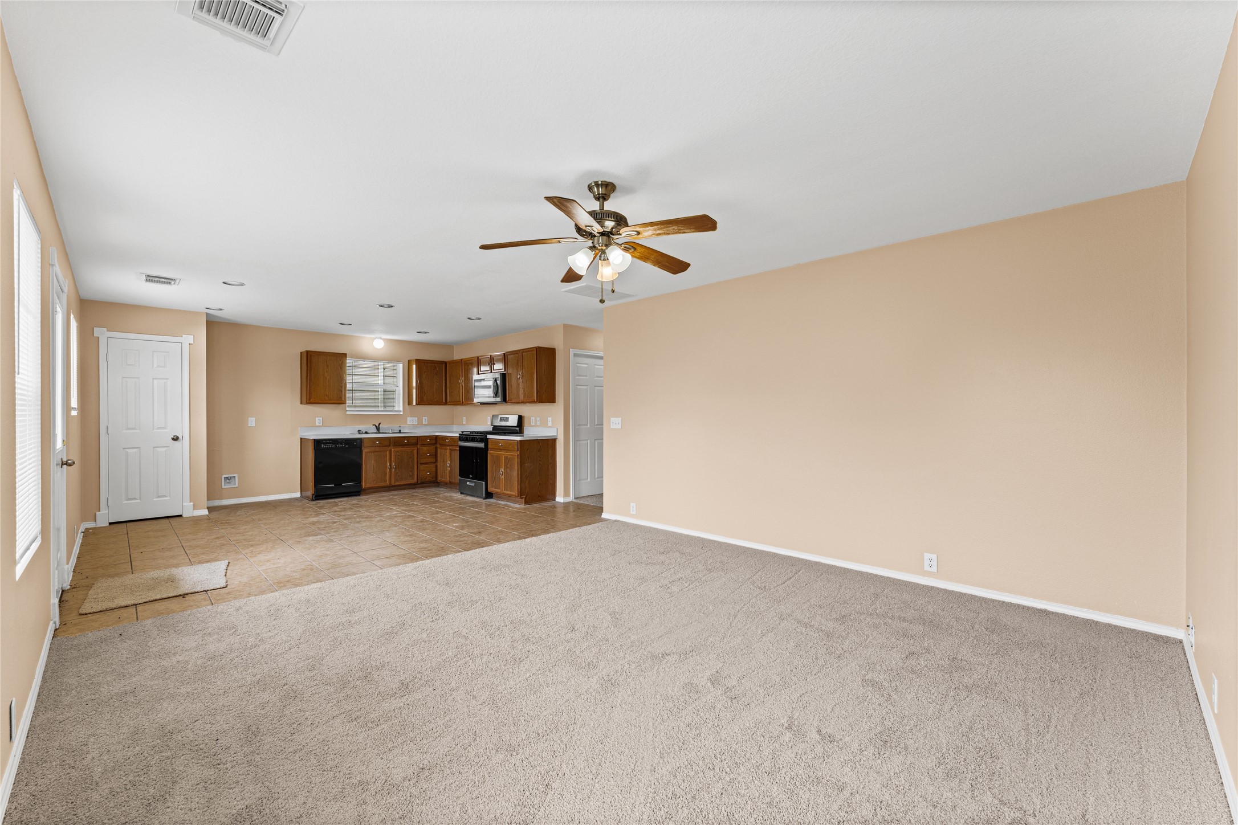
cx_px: 619
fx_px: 481
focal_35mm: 14
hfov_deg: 104.3
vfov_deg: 81.2
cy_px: 412
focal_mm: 14
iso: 800
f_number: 8
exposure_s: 1/6
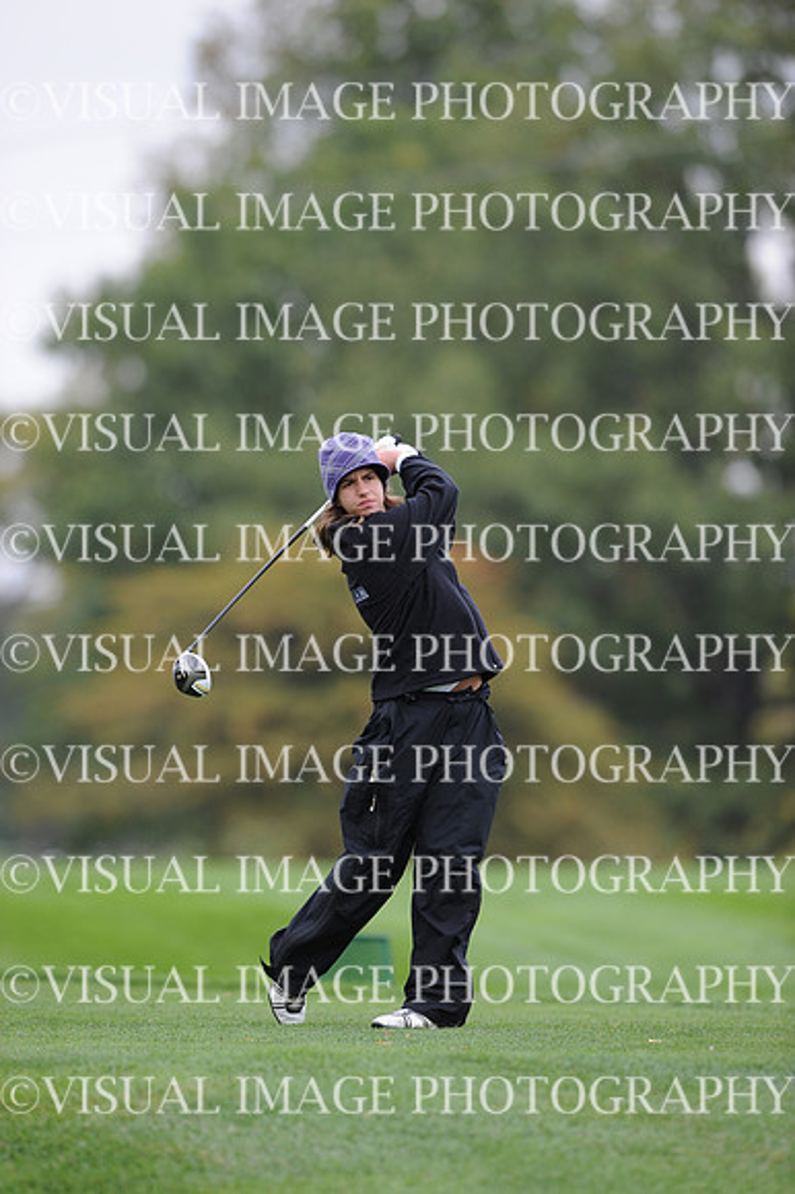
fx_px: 13265
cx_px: 398
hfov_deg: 3.4
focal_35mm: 400
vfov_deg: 5.2
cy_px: 597
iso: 800
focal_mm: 400
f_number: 4
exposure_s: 1/2000
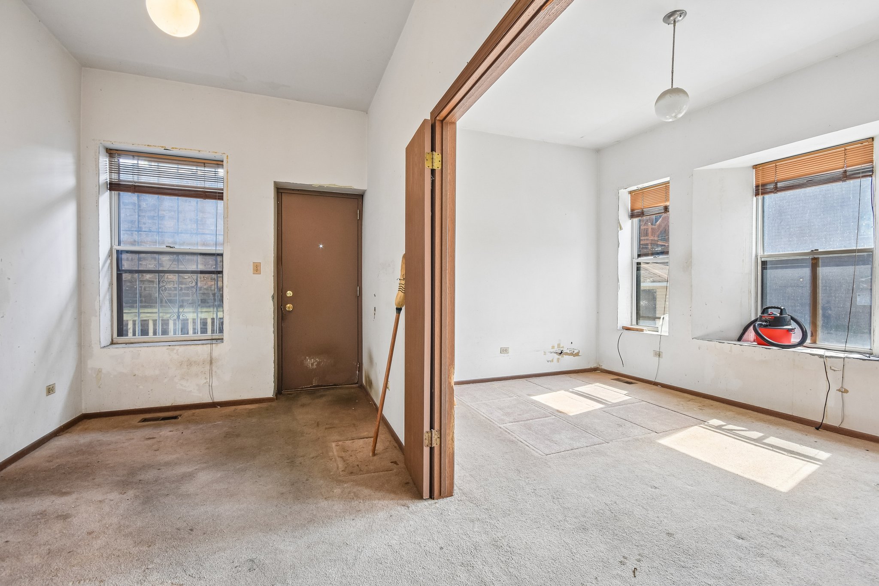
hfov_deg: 100.4
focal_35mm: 15
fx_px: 366
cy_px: 293
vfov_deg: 77.3
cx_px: 440
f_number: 8
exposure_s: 1/50
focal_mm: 10
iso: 400
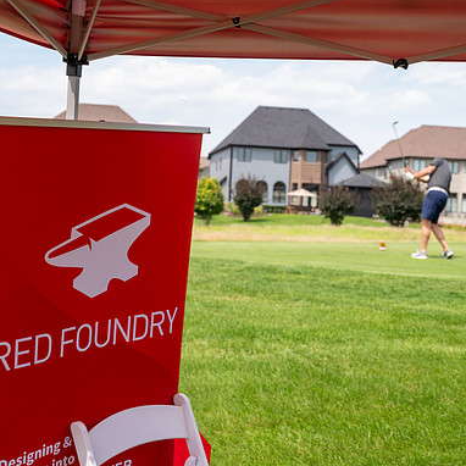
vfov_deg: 34.7
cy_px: 233
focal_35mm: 49
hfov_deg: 34.7
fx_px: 746
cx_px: 235
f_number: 5
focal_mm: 38
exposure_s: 1/640
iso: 250
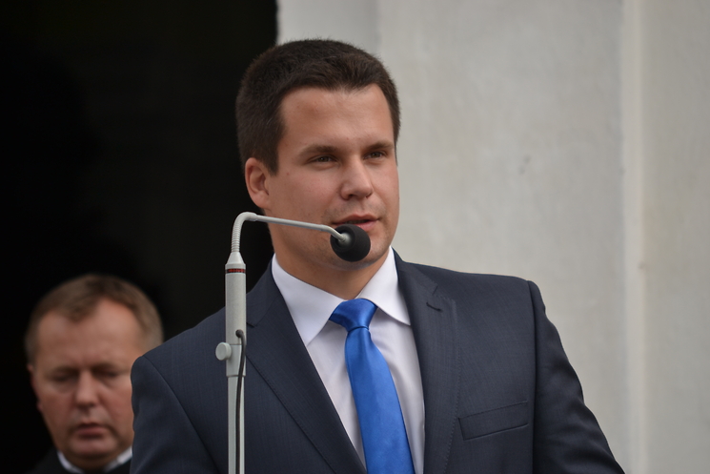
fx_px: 5957
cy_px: 237
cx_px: 354
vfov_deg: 4.6
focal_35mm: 302
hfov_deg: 6.8
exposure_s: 1/160
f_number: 5.6
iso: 100
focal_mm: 200
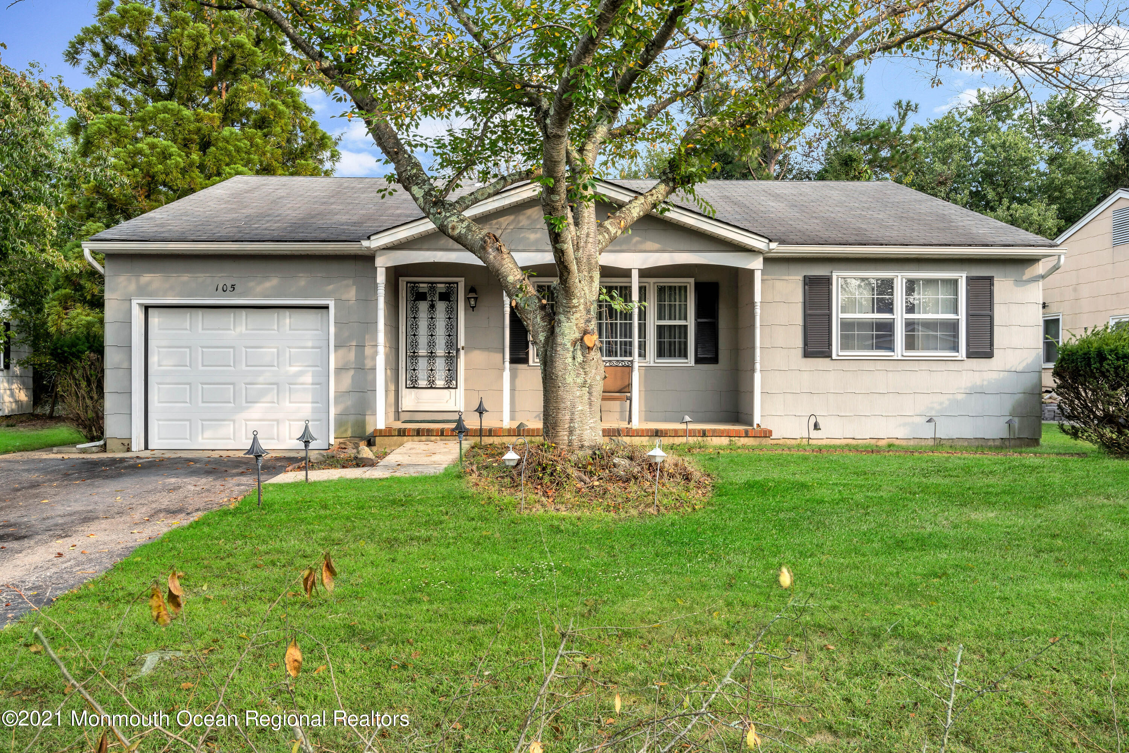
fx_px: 972
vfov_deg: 42.3
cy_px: 376
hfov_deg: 60.3
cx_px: 564
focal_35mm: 31
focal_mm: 31
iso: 100
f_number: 16
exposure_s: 1/10
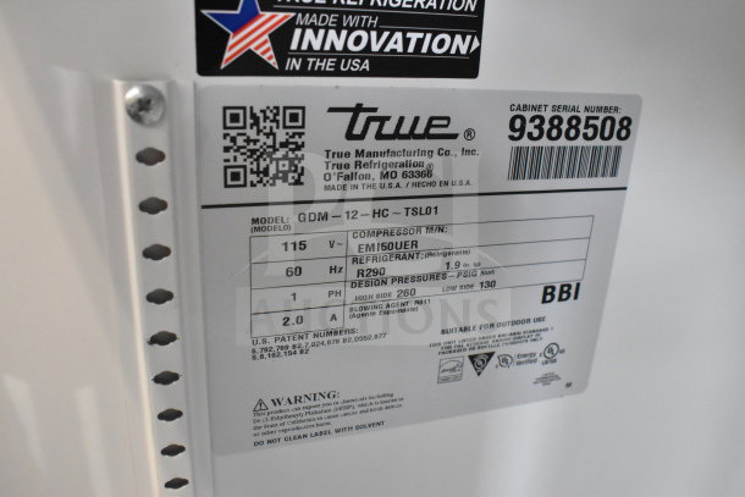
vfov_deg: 41.7
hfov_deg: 59.5
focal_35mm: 32
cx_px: 372
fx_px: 652
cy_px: 248
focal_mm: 21
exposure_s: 1/125
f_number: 5.6
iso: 6400
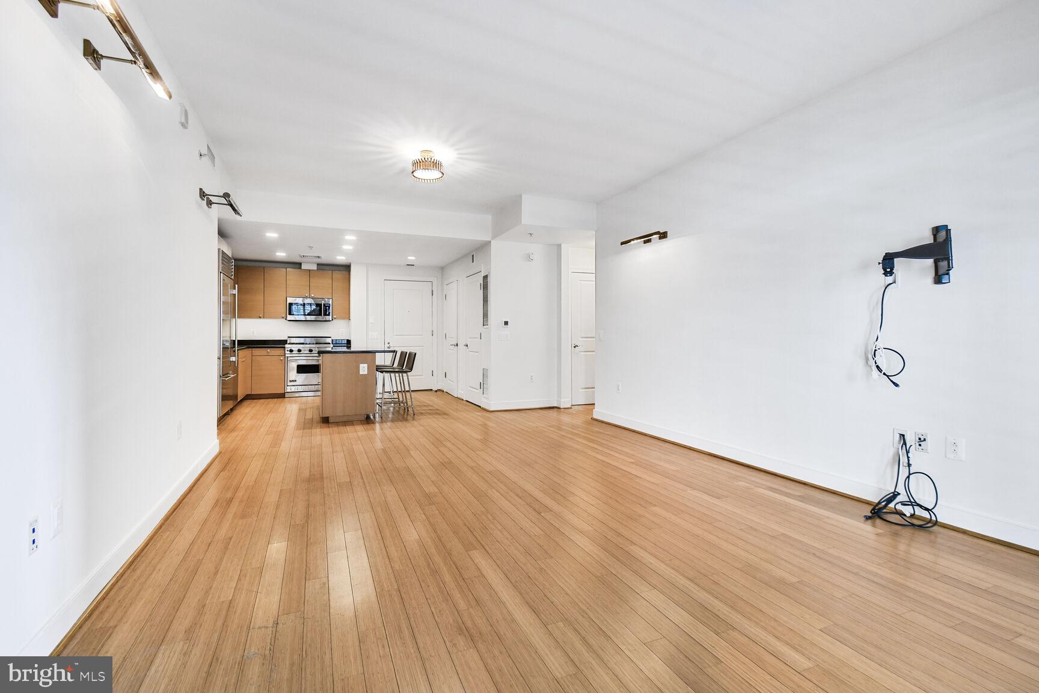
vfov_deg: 77.3
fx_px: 433
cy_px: 346
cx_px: 520
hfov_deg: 100.4
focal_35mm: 15
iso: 200
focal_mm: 10
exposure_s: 1/2
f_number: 8
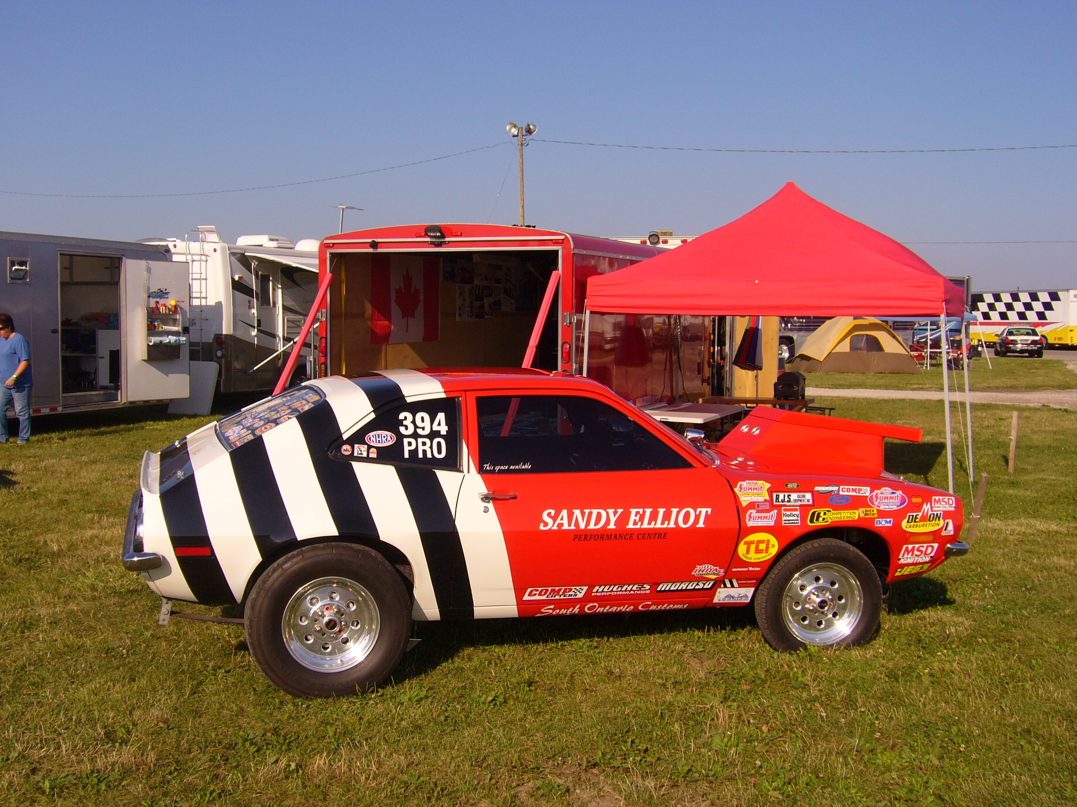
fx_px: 1276
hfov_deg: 45.8
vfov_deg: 35.1
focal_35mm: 41
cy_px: 404
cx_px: 538
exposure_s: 1/400
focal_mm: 6.8
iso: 64
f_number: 6.1
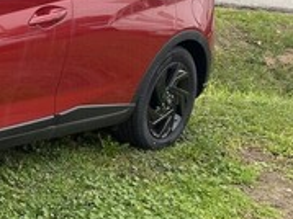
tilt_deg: -17.0
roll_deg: -4.3
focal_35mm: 80
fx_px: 677
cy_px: 81
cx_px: -154
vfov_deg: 18.4
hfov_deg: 20.6
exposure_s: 1/122
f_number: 1.8
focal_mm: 4.25
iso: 64
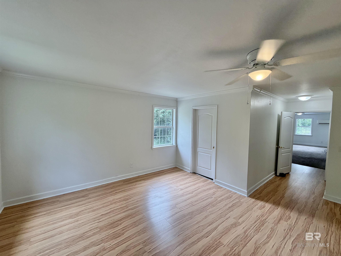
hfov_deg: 102.1
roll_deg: -0.7
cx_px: 170
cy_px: 128
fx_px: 138
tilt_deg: -2.5
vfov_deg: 85.7
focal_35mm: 14
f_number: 2.2
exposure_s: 1/120
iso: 100
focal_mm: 2.22
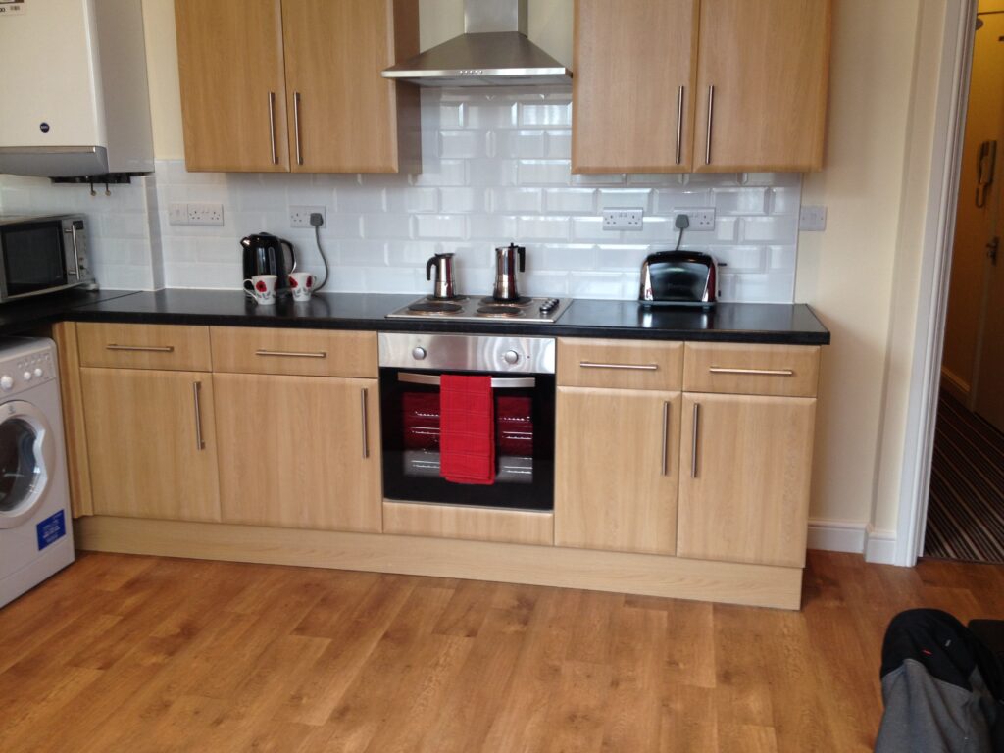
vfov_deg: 40.7
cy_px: 376
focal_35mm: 35
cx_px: 502
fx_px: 1015
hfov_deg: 52.6
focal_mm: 4.28
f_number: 2.4
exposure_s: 1/20
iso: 50
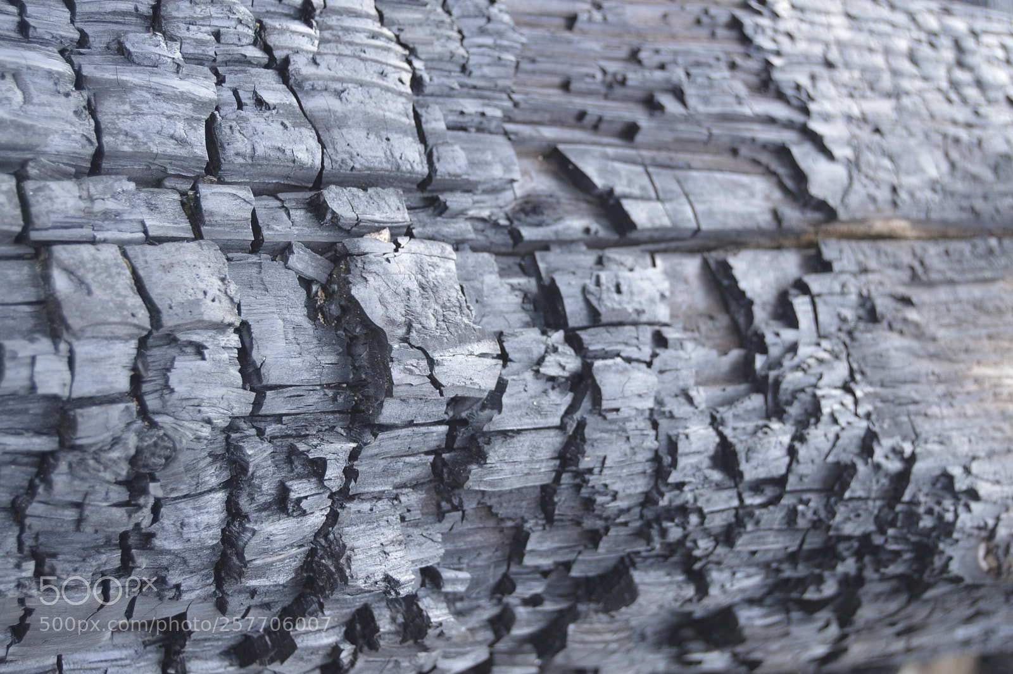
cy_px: 337
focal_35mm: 69
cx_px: 506
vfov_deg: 19.7
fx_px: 1940
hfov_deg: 29.3
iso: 220
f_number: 5.6
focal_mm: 46
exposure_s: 1/125
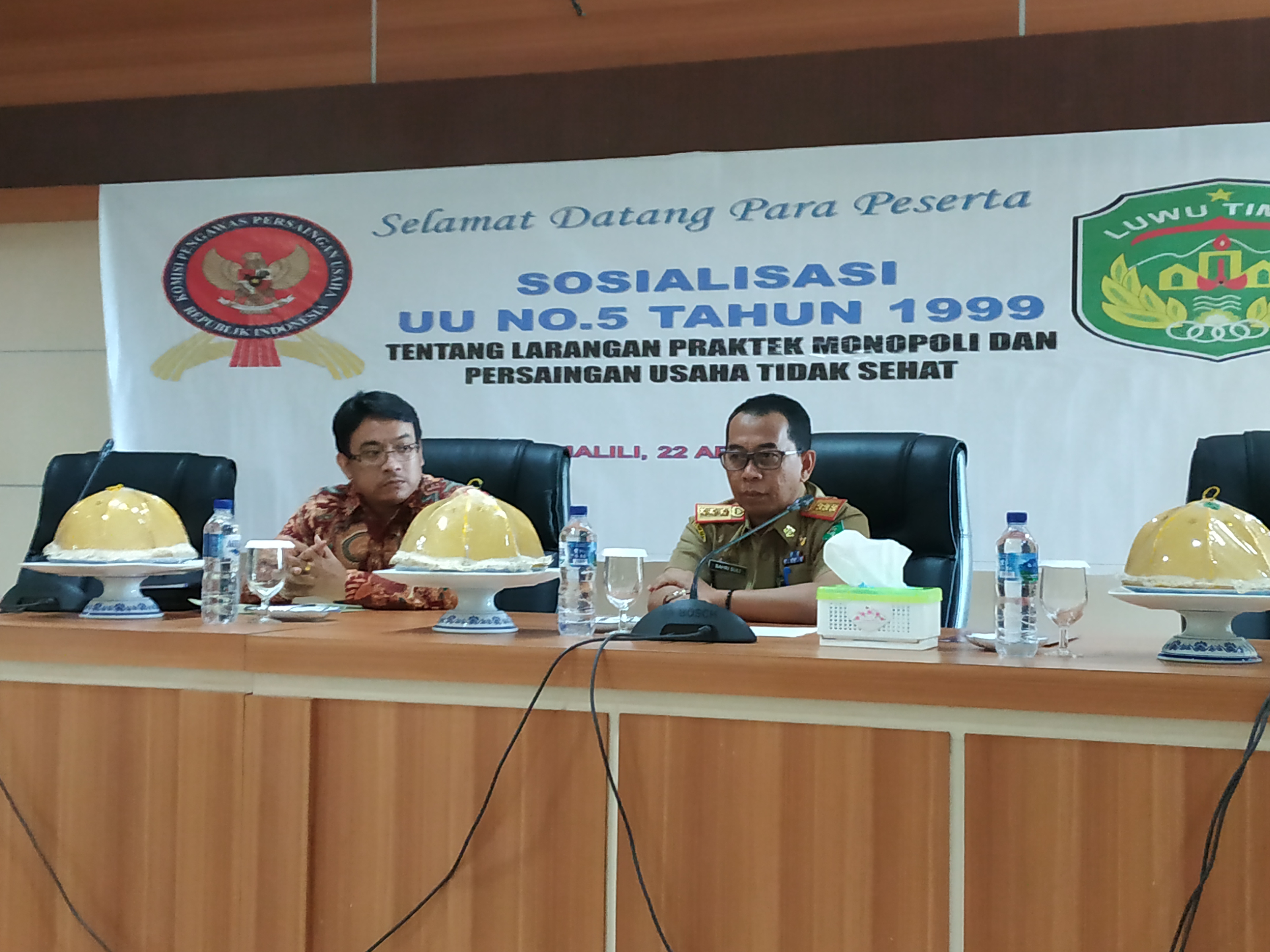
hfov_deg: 71.6
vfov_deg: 56.8
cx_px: 635
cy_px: 476
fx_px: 881
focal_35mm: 24
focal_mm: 3.94
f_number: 1.9
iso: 640
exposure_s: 1/20
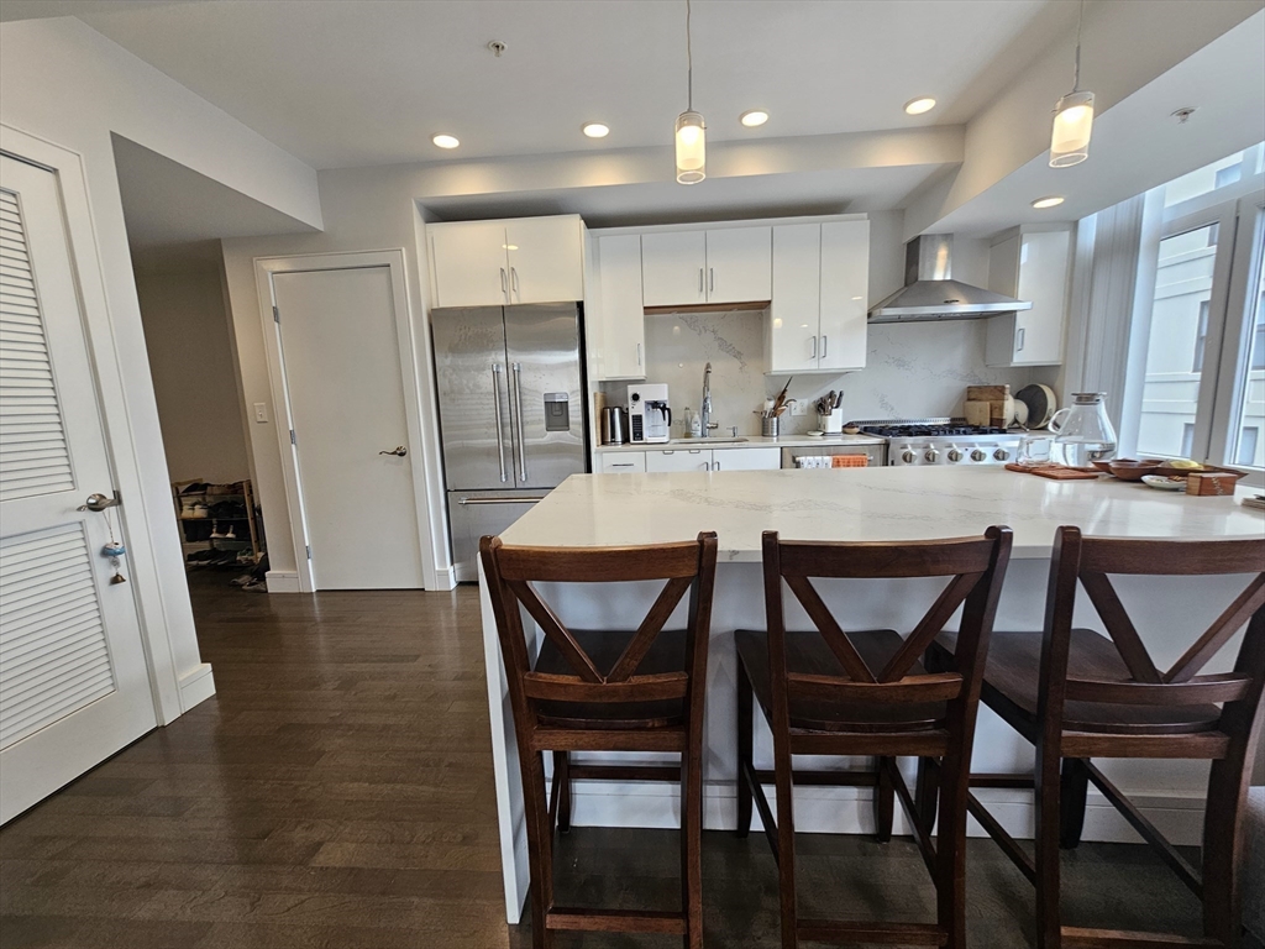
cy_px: 474
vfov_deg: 89.9
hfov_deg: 106.2
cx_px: 632
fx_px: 475
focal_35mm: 13
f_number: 2.2
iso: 64
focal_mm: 2.2
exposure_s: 1/60
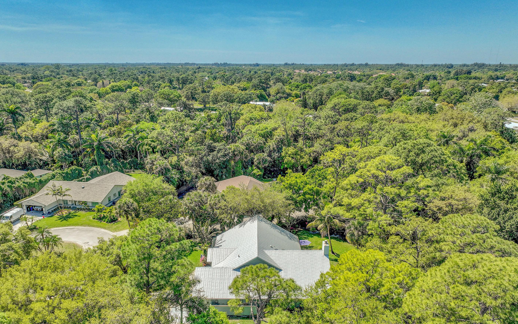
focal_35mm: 26
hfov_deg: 70.4
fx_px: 367
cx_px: 258
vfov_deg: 47.4
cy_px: 191
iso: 120
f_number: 2.8
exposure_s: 1/2000
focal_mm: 12.3
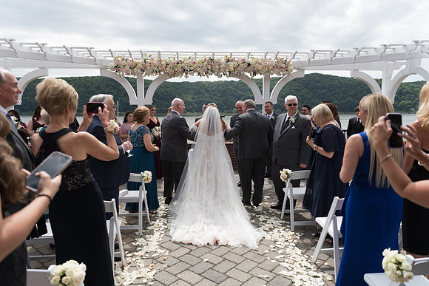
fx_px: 295
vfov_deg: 51.8
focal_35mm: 25
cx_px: 214
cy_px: 143
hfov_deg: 72.1
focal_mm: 24
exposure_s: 1/1250
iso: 64
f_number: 2.8
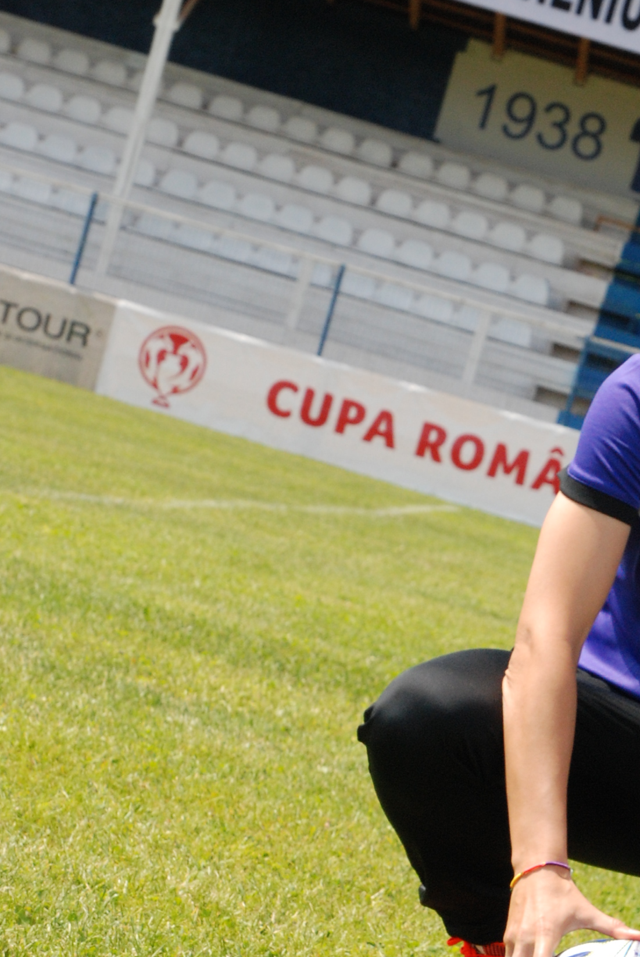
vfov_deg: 17.9
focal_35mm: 113
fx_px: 3005
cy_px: 804
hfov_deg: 12.0
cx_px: 618
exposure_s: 1/400
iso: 400
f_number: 10
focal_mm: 32
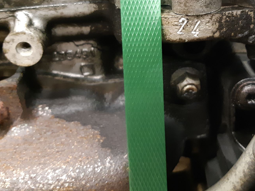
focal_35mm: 41
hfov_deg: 44.9
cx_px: 175
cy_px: 43
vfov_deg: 34.2
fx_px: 302
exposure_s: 1/25
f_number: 1.7
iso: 640
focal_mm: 3.93
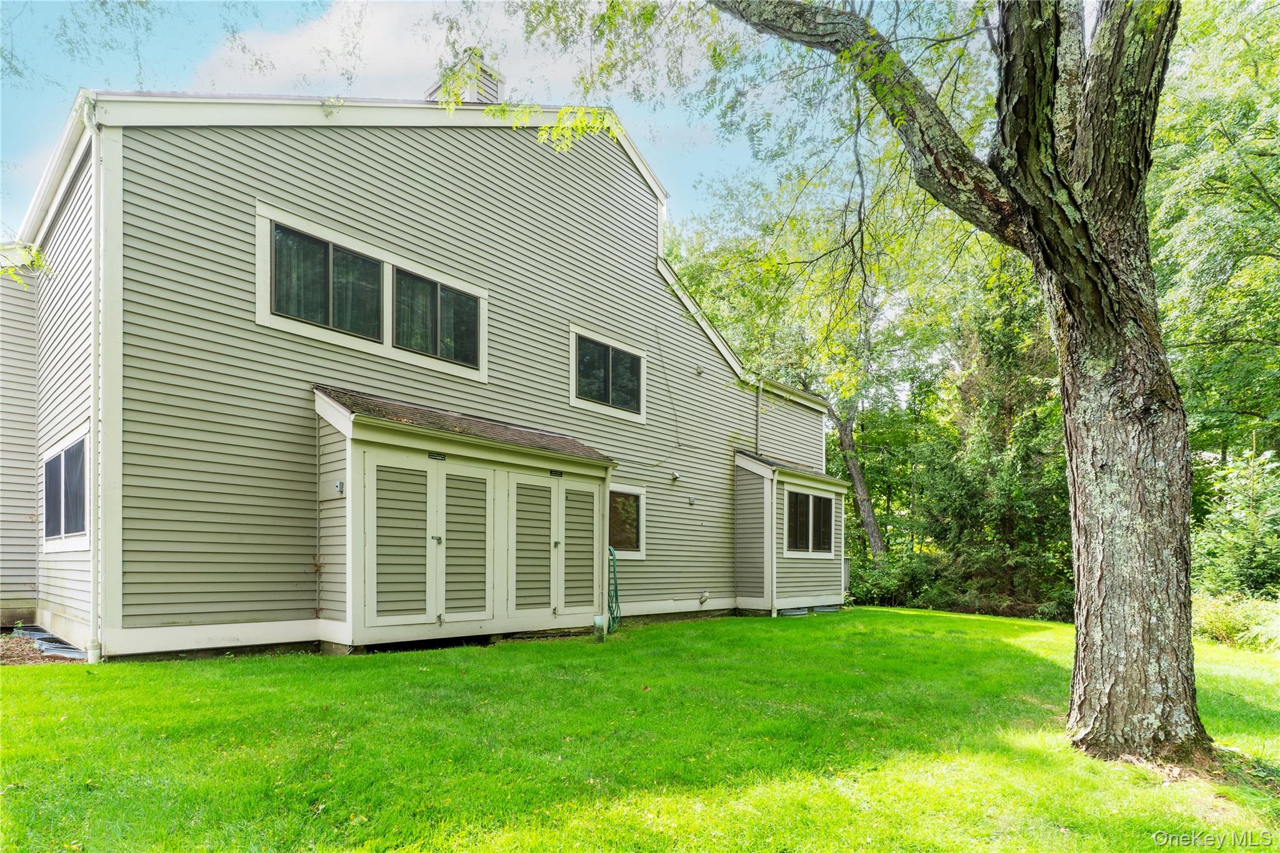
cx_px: 640
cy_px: 426
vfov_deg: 70.4
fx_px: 604
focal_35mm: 17
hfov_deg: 93.3
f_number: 14
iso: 200
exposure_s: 1/100
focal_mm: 17
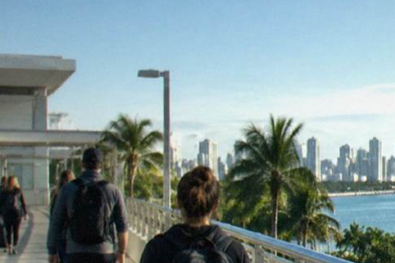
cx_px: 382
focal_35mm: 83
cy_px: 265
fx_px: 910
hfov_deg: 23.6
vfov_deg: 16.1
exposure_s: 1/100
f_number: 11
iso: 200
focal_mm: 40
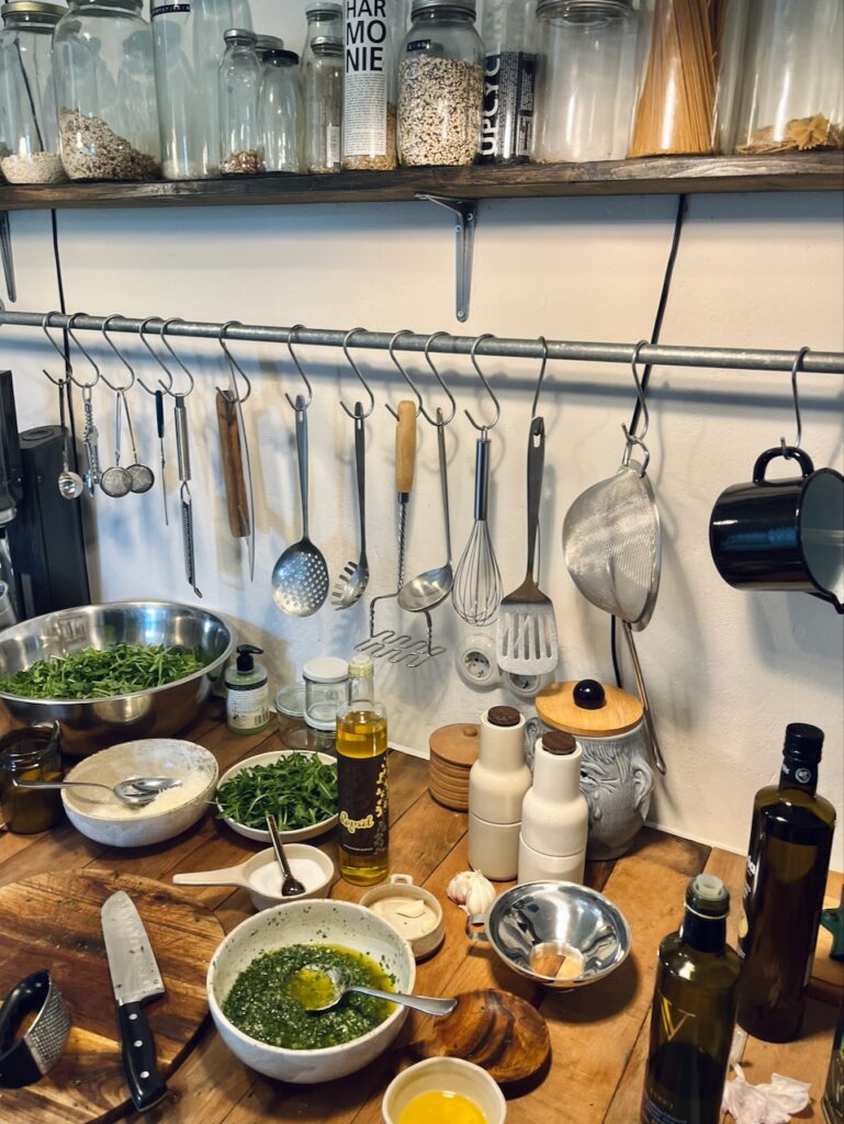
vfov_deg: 67.3
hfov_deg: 53.1
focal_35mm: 26
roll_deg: -1.3
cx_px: 422
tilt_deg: -16.5
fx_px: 845
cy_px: 562
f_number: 1.6
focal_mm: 5.1
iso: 125
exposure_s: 1/100
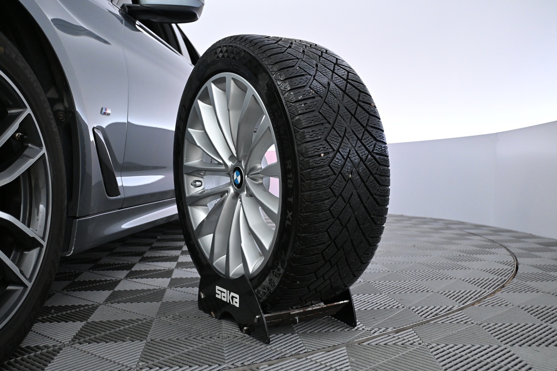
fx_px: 487
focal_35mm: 32
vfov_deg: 41.7
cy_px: 186
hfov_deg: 59.5
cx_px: 278
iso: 2000
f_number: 4
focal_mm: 21
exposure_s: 1/125
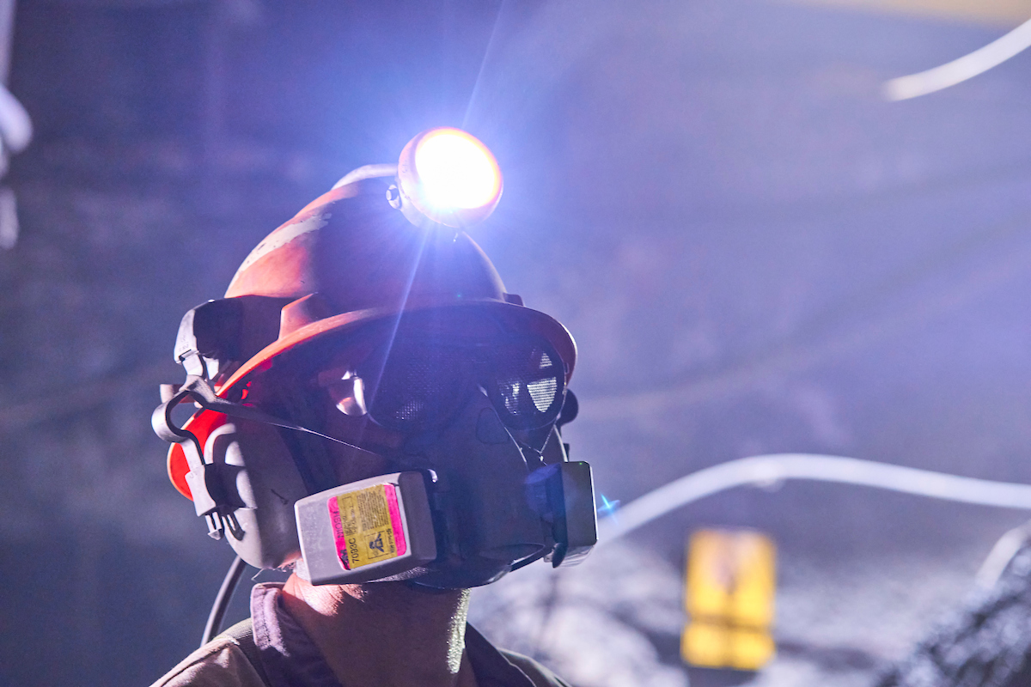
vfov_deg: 15.0
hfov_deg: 22.4
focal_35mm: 91
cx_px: 516
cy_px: 344
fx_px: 2606
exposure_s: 1/25
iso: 5000
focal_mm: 91
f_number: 5
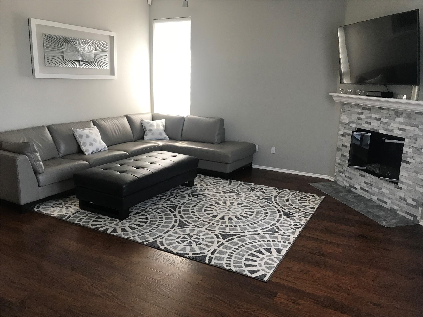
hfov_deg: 63.4
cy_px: 158
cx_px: 212
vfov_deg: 49.7
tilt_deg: -13.6
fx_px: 342
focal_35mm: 28
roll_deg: -0.6
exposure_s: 1/30
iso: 32
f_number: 1.8
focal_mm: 3.99
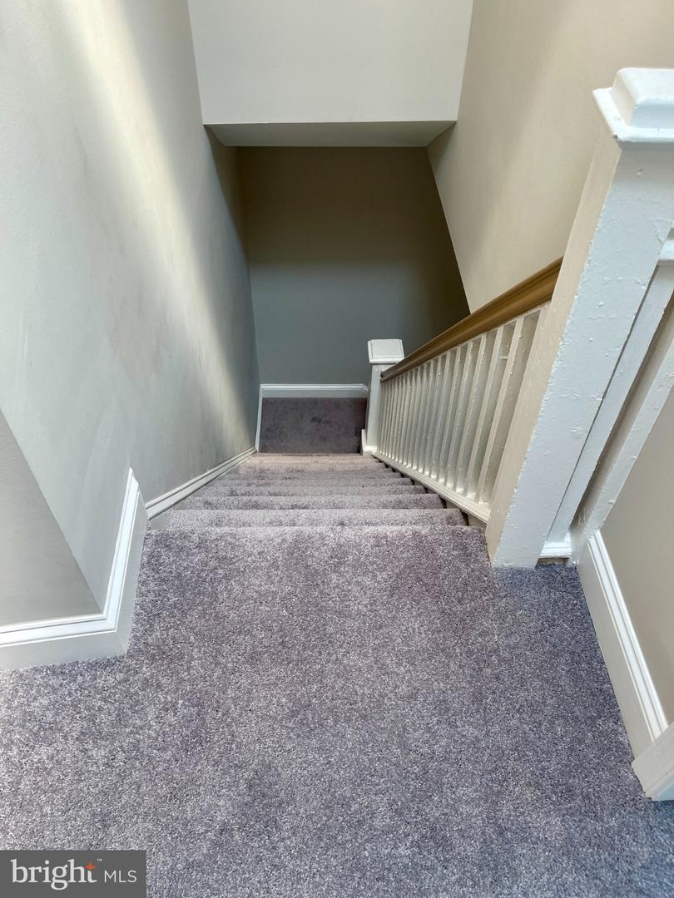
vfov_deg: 69.4
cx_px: 337
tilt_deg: -48.9
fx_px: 649
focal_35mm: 25
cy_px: 449
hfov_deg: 54.9
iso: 50
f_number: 1.6
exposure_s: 1/120
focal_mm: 5.1
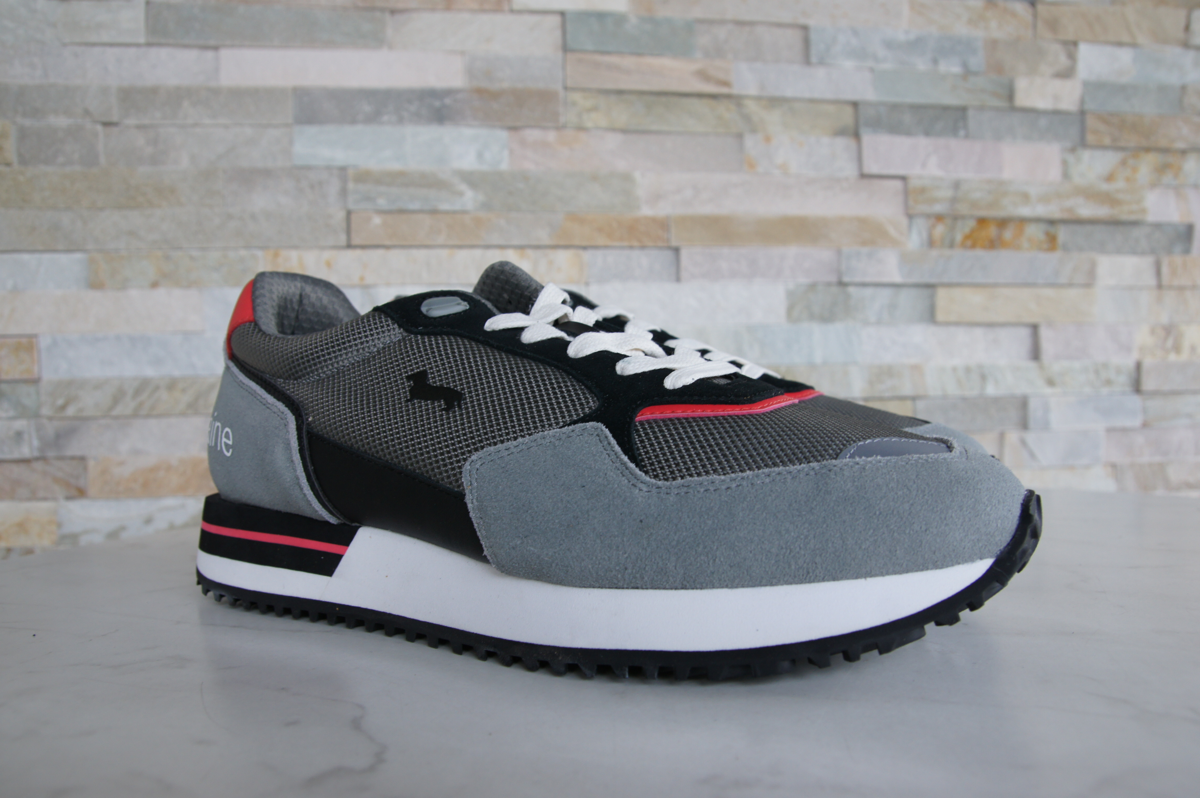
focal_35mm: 26
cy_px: 399
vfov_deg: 50.4
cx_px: 600
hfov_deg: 70.5
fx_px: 849
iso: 200
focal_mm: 17
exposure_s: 1/50
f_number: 5.6
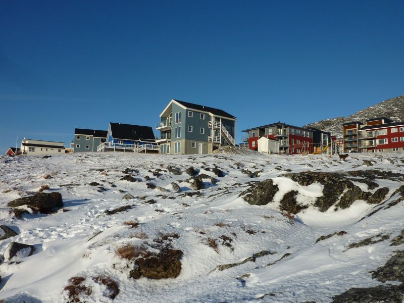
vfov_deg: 54.9
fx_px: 292
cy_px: 152
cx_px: 202
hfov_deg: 69.4
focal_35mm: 25
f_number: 5.6
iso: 80
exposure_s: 1/640
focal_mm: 4.1
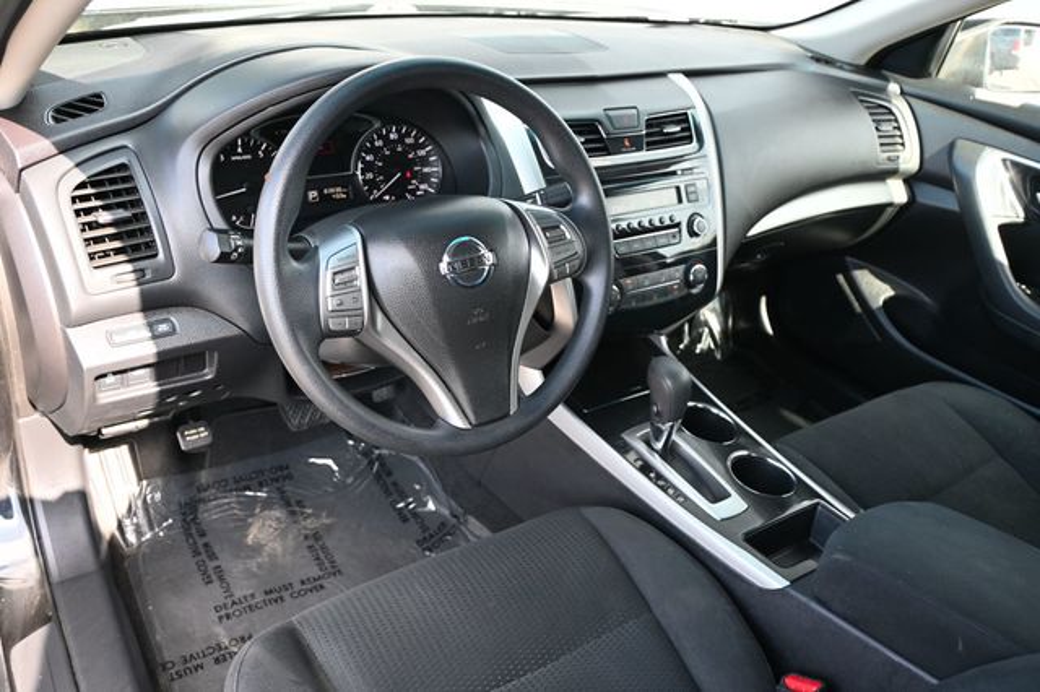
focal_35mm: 29
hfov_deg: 63.2
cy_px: 346
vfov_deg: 44.6
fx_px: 845
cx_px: 520
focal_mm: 19.5
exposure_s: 1/125
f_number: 3.8
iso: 640
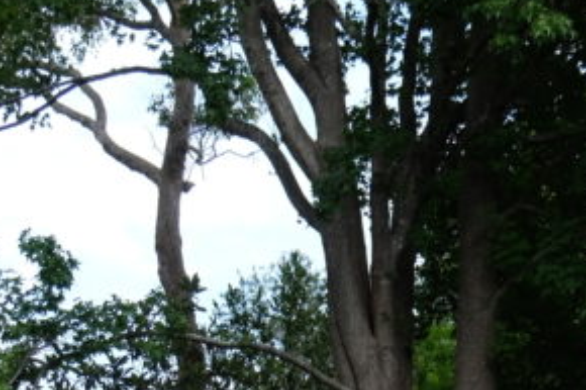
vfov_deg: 7.8
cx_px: 438
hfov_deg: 11.9
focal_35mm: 173
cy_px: 518
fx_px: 2814
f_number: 4.3
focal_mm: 32.6
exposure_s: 1/420
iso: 200
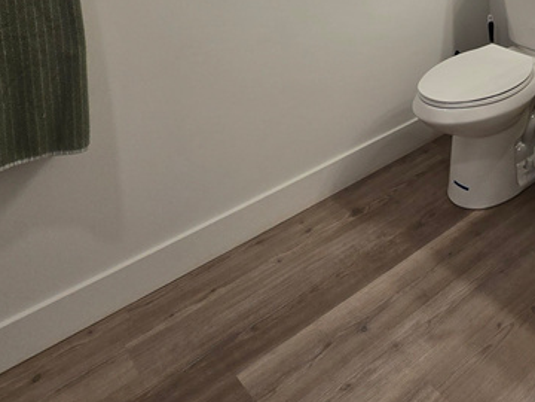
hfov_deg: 46.3
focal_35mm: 37
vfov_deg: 31.2
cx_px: 461
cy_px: -103
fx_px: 572
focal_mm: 2.2
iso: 50
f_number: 2.2
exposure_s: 1/60
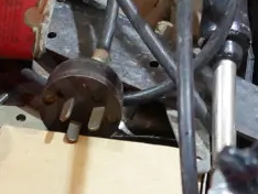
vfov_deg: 10.5
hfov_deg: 14.0
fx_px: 1045
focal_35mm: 140
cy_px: -25
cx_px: 206
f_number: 4
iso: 1250
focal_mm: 16
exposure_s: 1/60
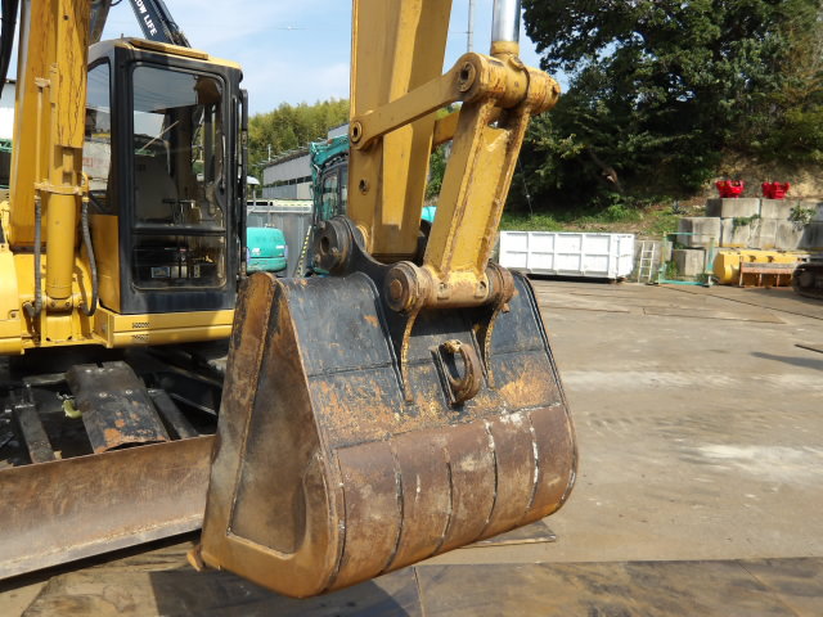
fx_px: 642
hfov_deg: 65.3
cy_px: 308
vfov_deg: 51.4
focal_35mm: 27
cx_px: 412
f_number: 3
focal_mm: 4.9
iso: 100
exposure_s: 1/1088
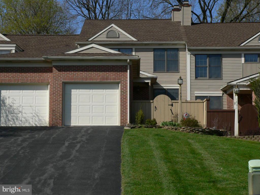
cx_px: 130
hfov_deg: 26.7
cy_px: 98
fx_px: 548
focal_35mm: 73
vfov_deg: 20.2
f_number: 5.2
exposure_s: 1/640
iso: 80
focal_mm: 12.1
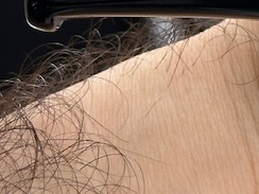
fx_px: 1885
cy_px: -113
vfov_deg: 5.8
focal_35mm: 252
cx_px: 622
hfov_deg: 7.4
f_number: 1.78
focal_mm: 6.86
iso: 64
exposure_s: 1/524
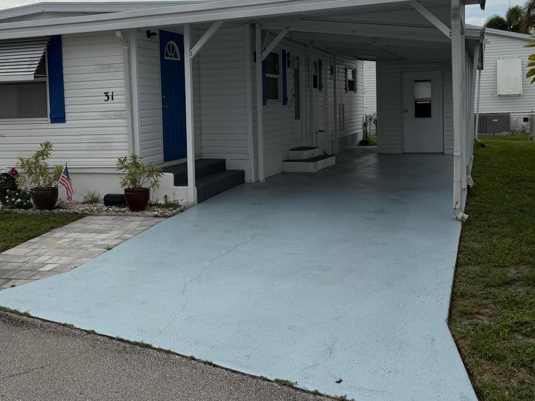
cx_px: 166
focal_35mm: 44
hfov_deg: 42.2
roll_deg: +2.7
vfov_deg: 32.7
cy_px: 144
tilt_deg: -3.9
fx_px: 680
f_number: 1.78
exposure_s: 1/9091
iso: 80
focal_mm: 6.76
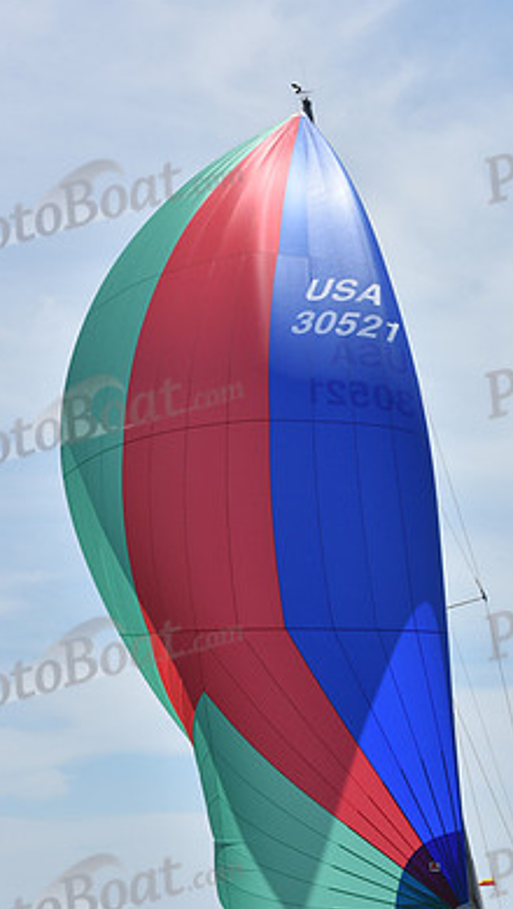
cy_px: 513
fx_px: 2630
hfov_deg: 11.1
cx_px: 365
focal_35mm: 109
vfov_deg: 19.6
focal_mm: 70
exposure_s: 1/1250
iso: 250
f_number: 8
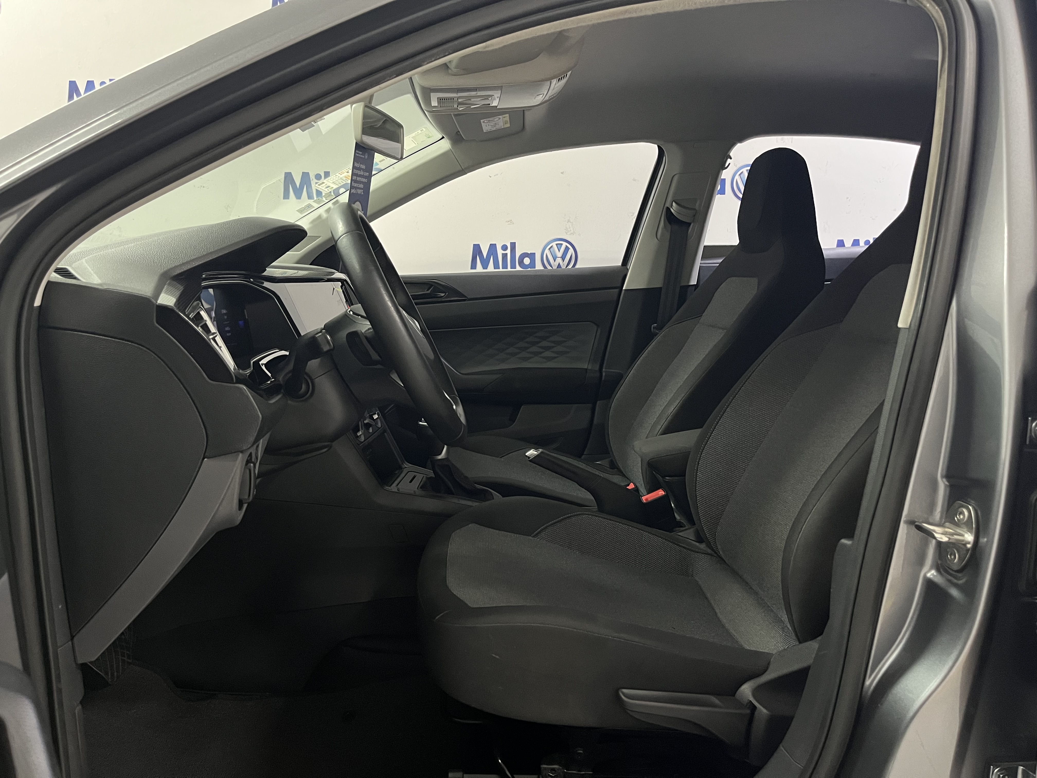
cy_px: 389
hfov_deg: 67.3
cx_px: 518
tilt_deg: -9.1
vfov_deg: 53.1
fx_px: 779
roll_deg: +0.2
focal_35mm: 26
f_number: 1.6
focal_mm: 5.1
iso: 500
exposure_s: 1/40
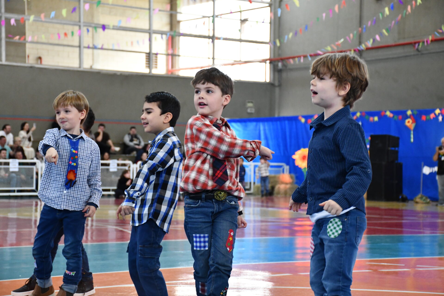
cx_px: 222
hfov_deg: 22.6
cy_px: 148
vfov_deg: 15.2
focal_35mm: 90
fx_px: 1110
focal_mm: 60
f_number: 5
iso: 3200
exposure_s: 1/200
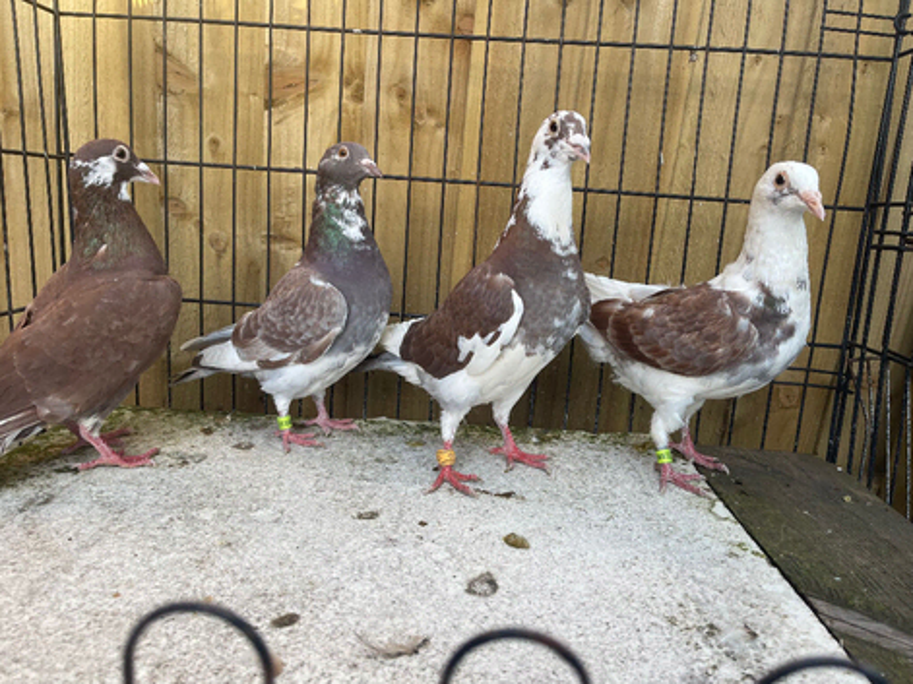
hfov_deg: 69.4
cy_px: 342
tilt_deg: -15.6
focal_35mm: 25
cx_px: 456
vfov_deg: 54.9
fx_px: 659
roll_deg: -5.3
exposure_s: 1/121
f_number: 1.6
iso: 40
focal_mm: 5.1
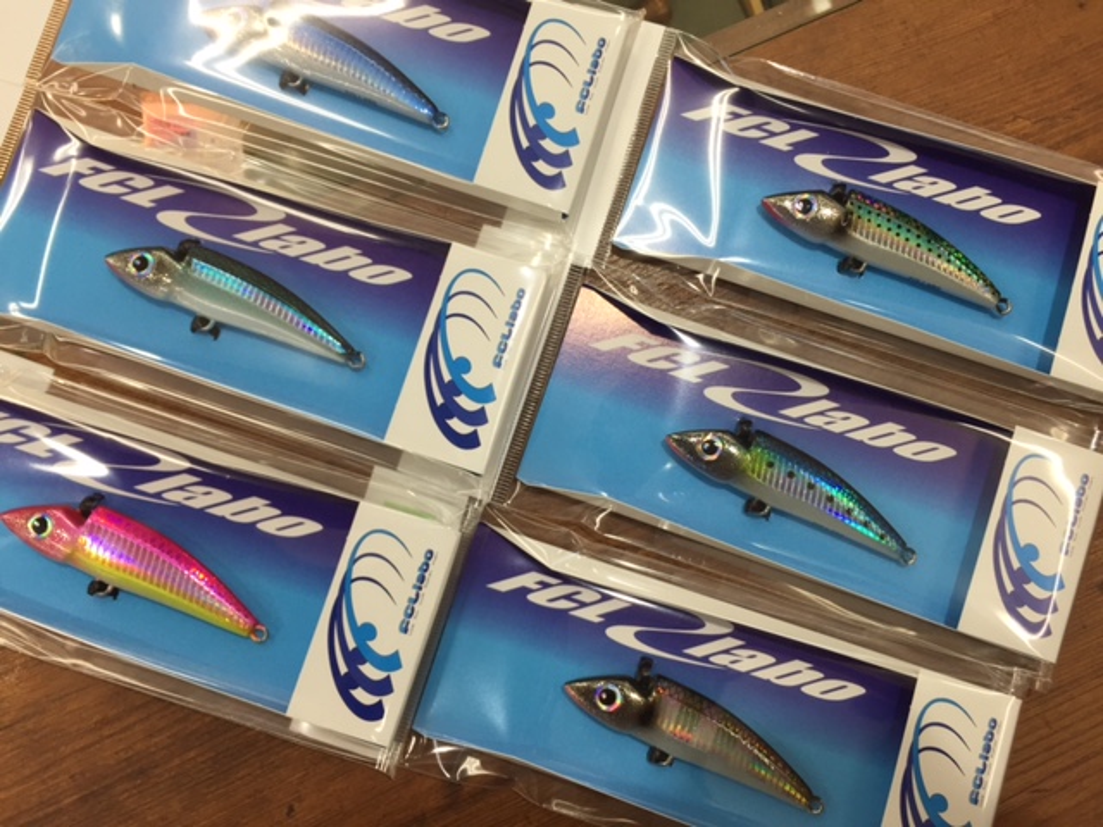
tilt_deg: -84.5
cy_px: 414
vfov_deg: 48.2
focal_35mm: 29
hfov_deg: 61.7
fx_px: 924
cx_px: 552
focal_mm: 4.15
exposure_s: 1/120
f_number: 2.2
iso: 50
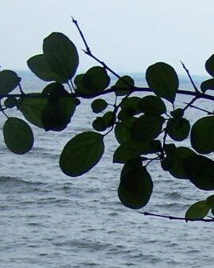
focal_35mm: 150
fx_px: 1189
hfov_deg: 10.1
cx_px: 254
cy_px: 342
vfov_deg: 12.5
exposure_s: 1/1000
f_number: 2.8
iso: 80
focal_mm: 6.3
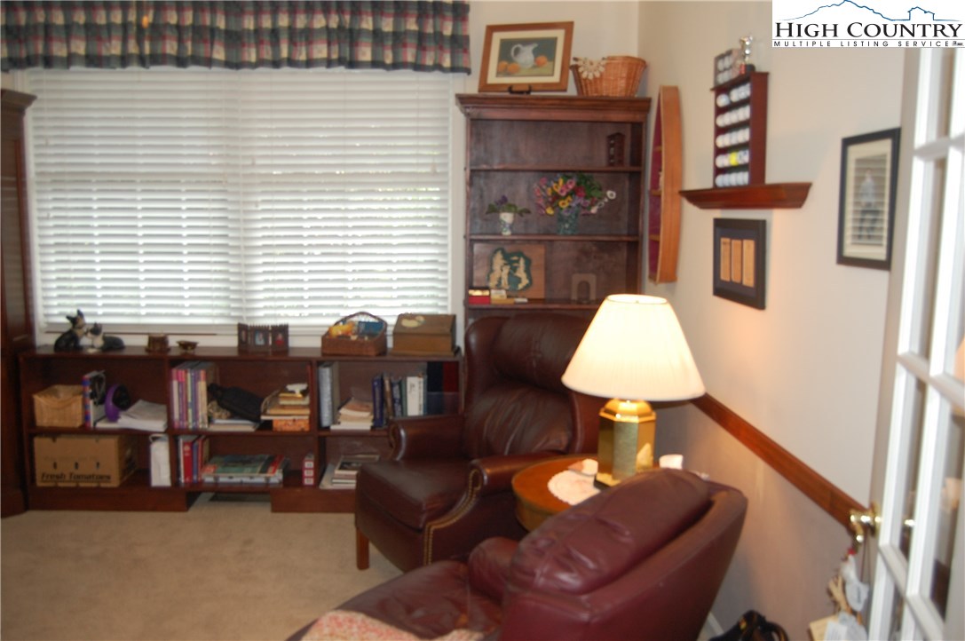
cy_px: 320
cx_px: 482
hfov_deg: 62.0
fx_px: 803
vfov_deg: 43.5
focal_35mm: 30
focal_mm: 20
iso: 400
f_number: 3.8
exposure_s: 1/60
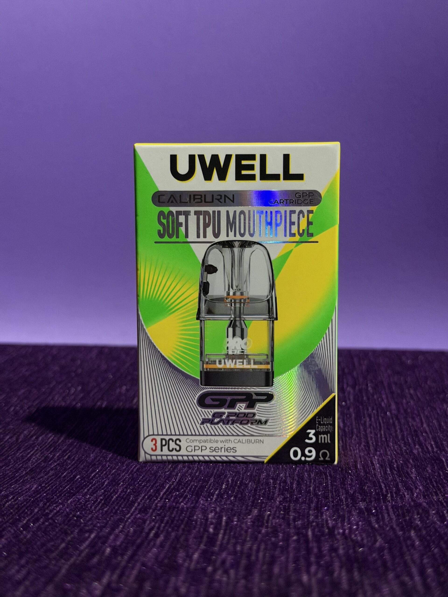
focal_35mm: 48
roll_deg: -0.8
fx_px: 828
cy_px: 298
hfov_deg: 30.3
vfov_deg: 39.7
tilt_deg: -5.9
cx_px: 224
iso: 500
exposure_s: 1/40
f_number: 1.78
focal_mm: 6.76
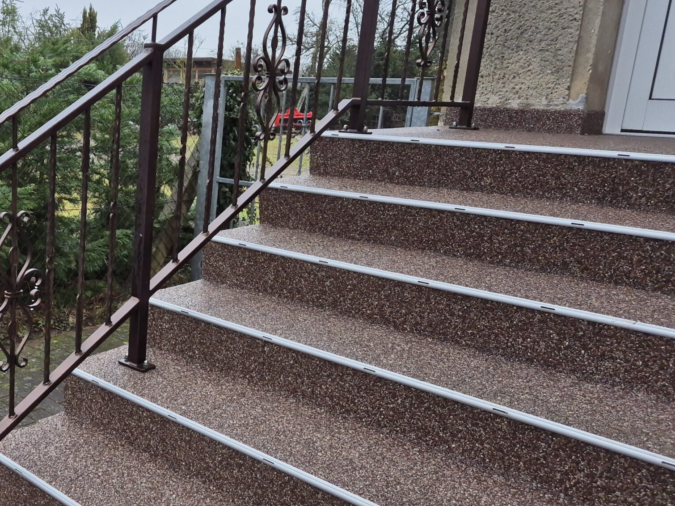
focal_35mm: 39
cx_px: 111
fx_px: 760
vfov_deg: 36.8
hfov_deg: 44.9
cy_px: 268
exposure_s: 1/198
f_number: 1.8
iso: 25
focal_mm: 5.4
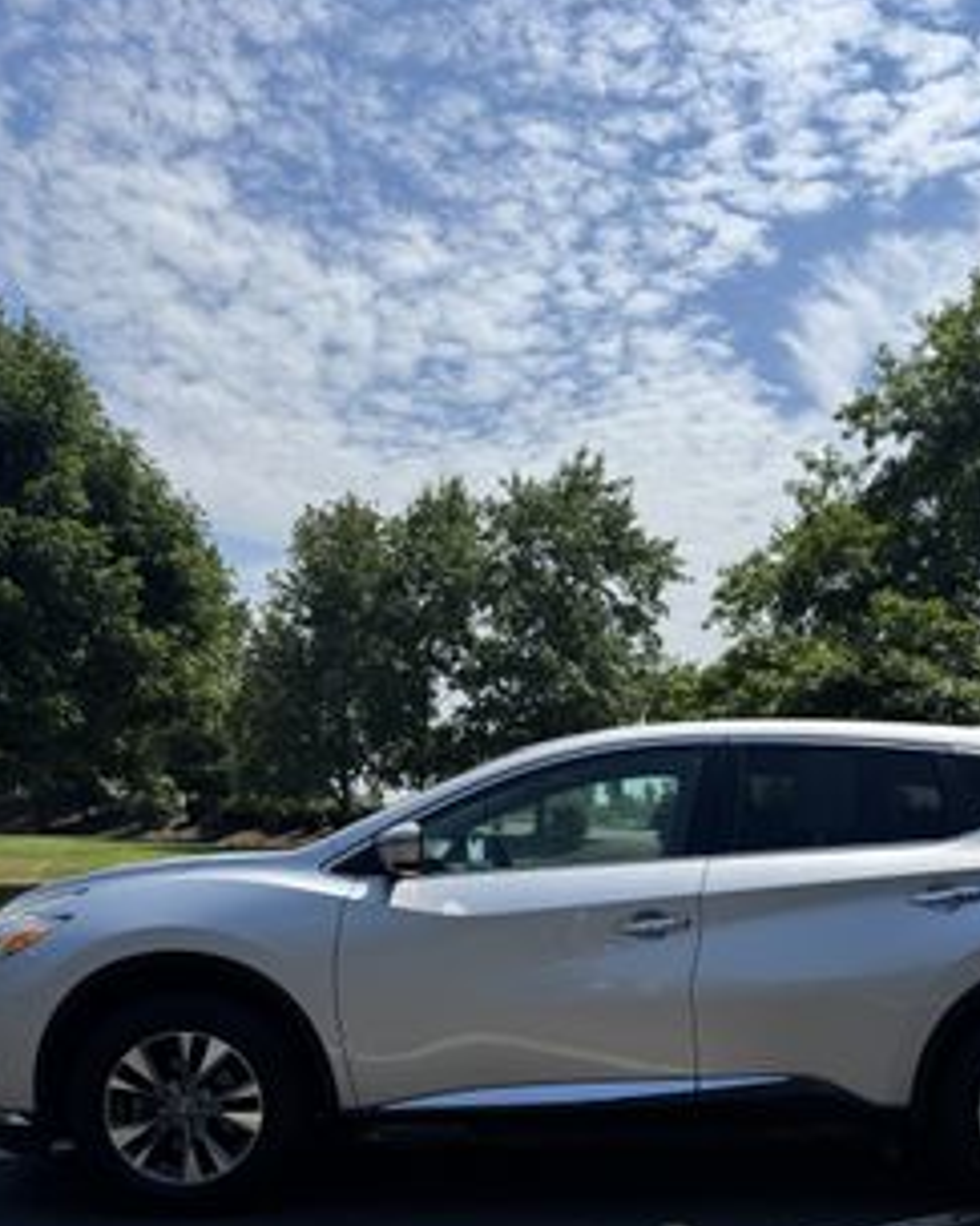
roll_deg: -0.1
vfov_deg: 46.8
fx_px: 1342
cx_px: 621
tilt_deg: -5.0
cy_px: 956
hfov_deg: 39.8
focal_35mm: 37
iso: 80
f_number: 1.78
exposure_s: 1/6410
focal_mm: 6.76
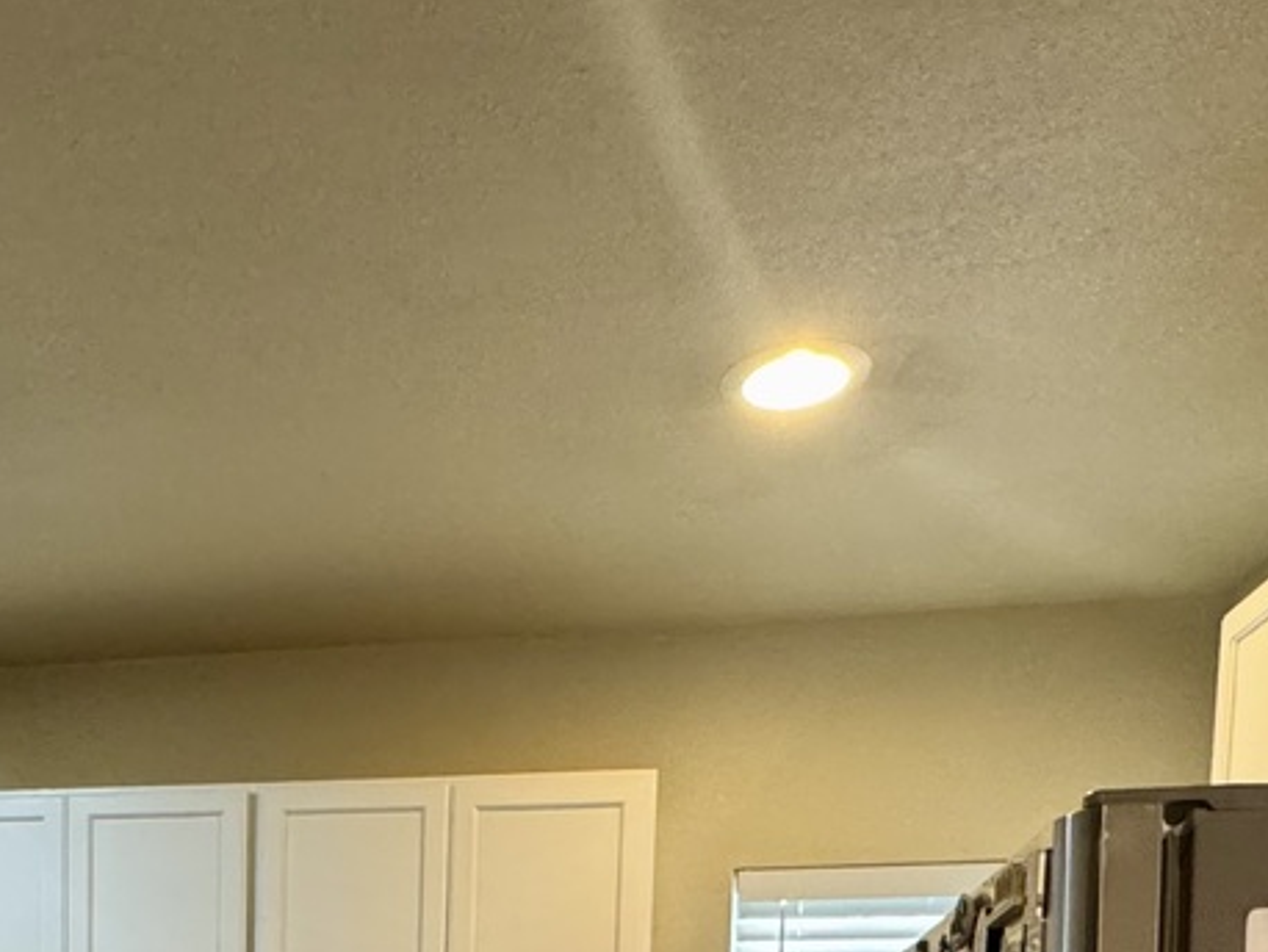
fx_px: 1613
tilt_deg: -6.0
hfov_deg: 41.1
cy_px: 1306
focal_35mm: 44
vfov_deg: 26.6
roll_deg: -0.4
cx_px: 255
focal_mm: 2.22
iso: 500
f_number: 2.2
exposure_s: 1/60
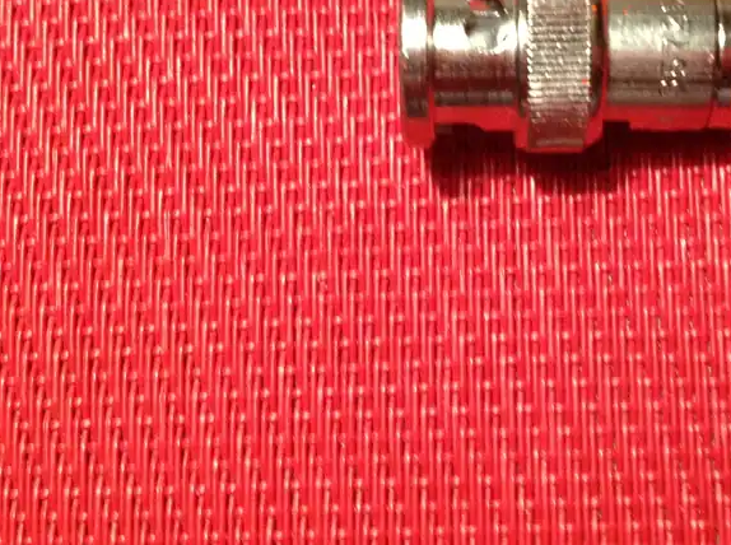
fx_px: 1285
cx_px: 516
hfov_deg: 31.4
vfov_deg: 23.9
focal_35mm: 61
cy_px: 215
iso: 250
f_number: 2.4
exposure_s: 1/15
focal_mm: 4.28
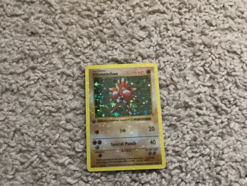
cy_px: 93
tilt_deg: -76.6
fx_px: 264
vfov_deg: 38.7
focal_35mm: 37
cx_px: 117
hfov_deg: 50.1
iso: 640
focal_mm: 3.3
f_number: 2.4
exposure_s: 1/24
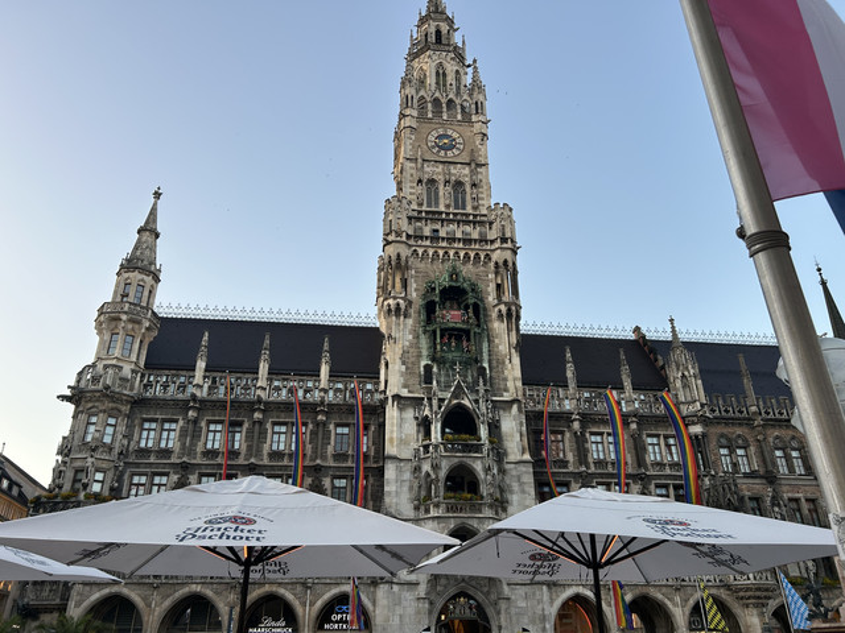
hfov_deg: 67.3
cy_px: 316
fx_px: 635
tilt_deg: +26.0
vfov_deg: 53.1
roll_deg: -0.6
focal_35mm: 26
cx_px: 422
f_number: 1.5
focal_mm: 5.7
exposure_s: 1/151
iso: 32
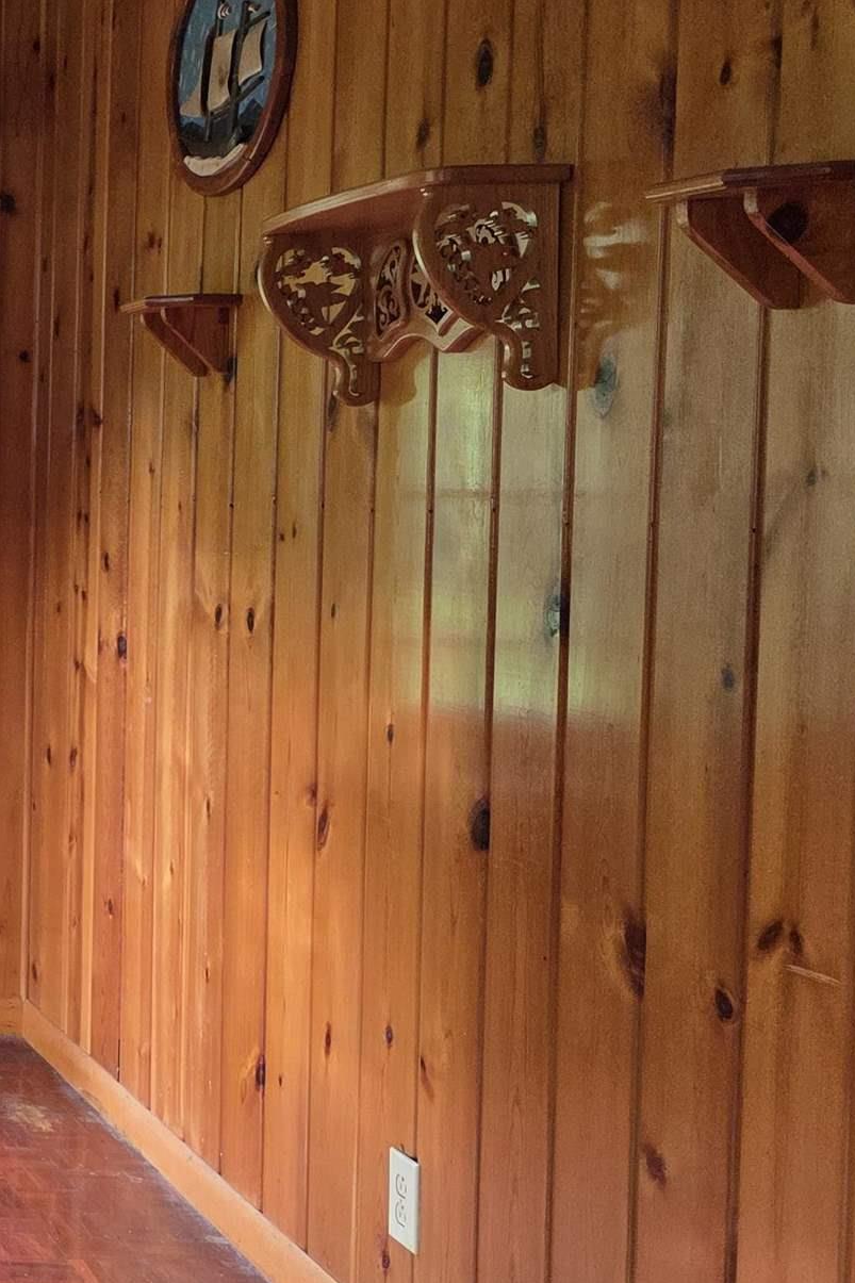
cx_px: -665
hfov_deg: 18.0
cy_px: 595
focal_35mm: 61
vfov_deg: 32.9
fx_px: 2174
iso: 320
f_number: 1.7
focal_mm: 6.3
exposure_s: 1/120
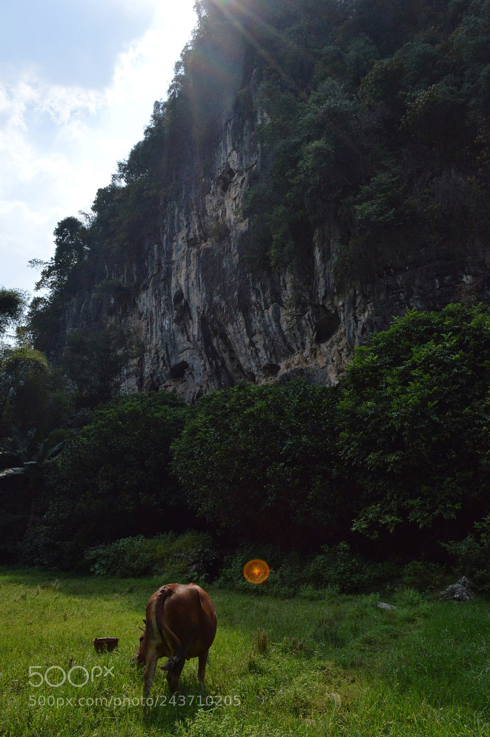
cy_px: 368
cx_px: 245
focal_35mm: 27
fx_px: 552
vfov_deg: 67.4
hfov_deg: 47.9
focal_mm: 18
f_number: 5.6
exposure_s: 1/4000
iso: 900
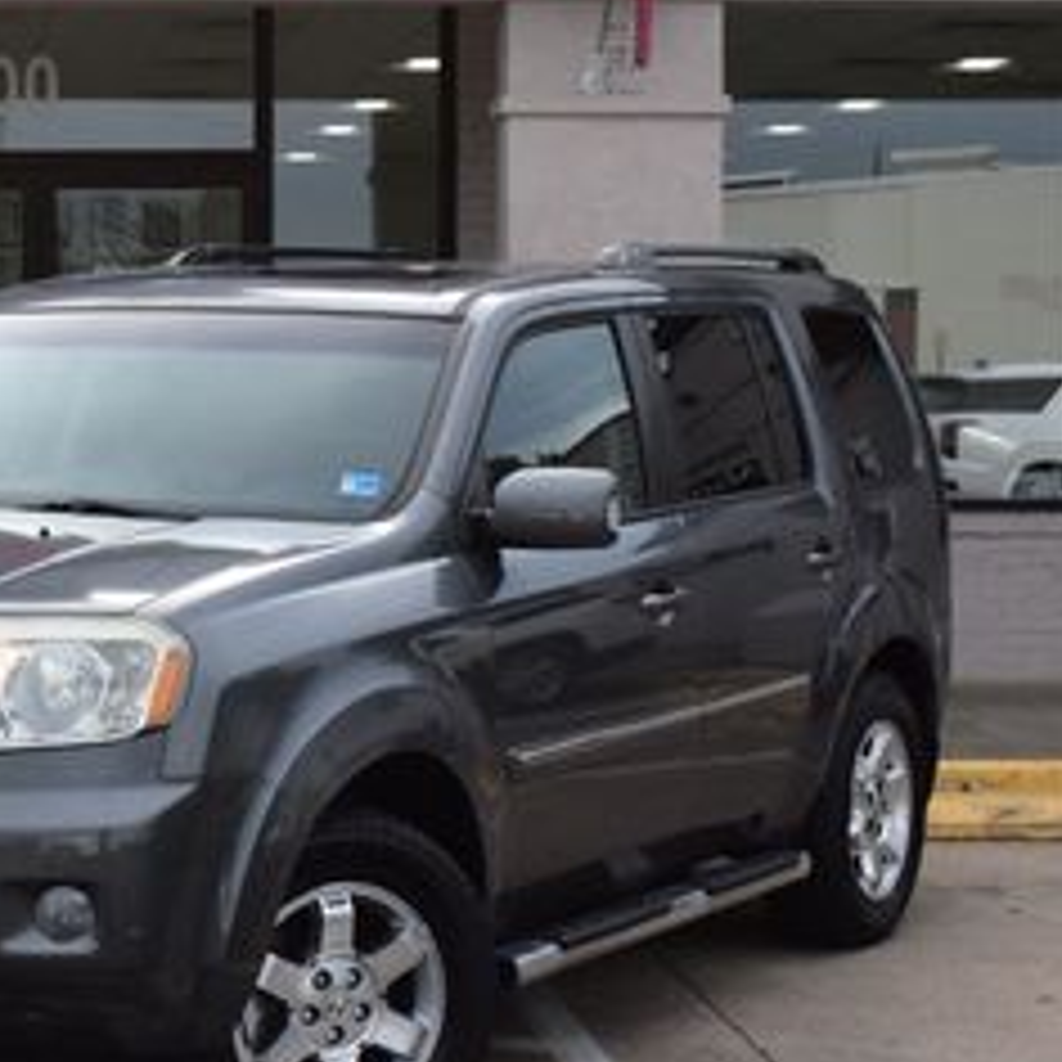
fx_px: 3233
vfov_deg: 18.7
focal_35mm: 93
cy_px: 549
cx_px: -9
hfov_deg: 18.2
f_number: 10
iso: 400
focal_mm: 27
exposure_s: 1/320
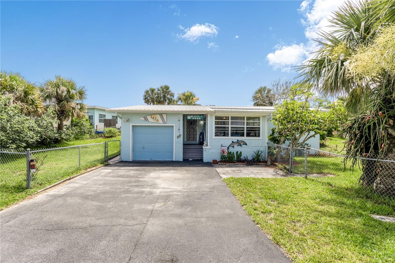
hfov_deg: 95.0
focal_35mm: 16
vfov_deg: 72.0
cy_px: 132
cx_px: 198
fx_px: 181
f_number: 9
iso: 250
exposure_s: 1/4000
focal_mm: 11
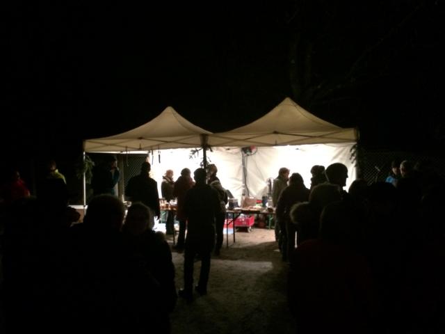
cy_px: 167
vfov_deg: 48.2
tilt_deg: -1.4
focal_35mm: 29
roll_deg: +2.2
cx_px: 222
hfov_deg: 61.7
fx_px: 373
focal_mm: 4.15
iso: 500
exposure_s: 1/17
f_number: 2.2
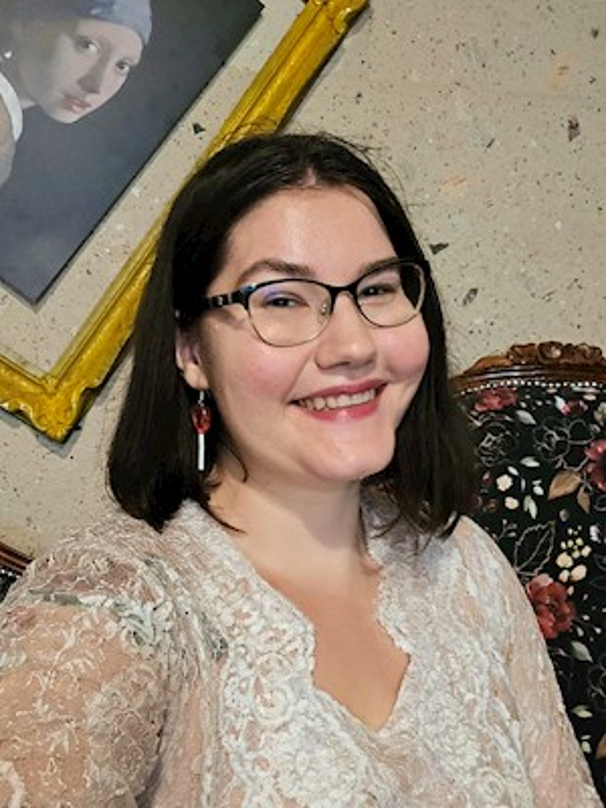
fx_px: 584
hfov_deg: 54.9
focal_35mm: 25
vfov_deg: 69.4
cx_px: 303
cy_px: 404
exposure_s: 1/25.1
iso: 640
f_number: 2.2
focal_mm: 3.3
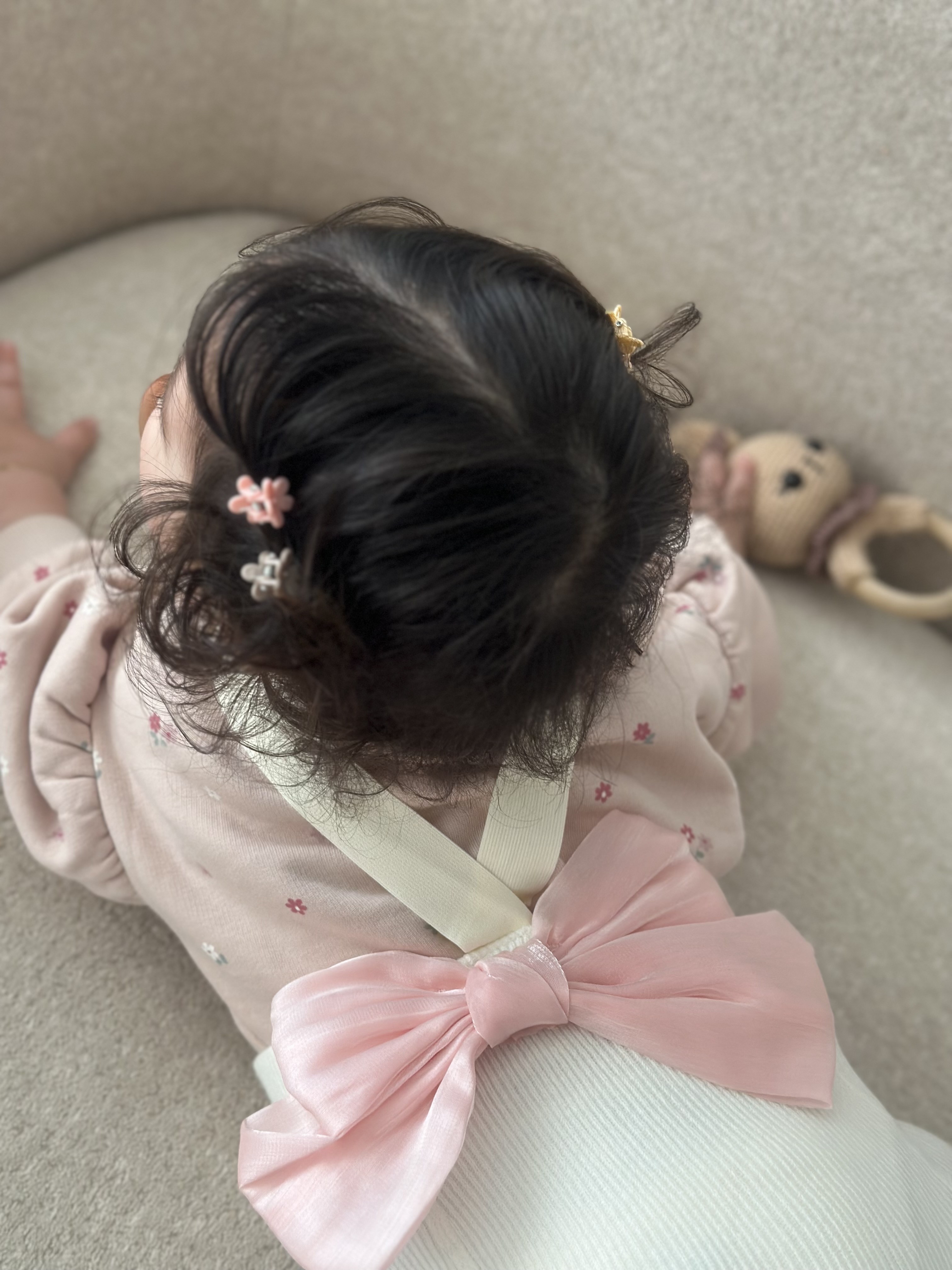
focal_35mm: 48
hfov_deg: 30.3
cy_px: 635
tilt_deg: -53.6
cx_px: 476
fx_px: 1760
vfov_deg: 39.7
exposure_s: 1/60
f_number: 1.78
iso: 160
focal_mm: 6.86
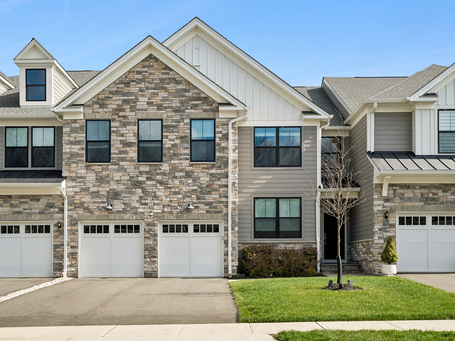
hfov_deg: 49.0
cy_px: 171
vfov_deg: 37.7
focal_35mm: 38
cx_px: 217
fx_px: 499
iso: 250
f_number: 8
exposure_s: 1/400
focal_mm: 35
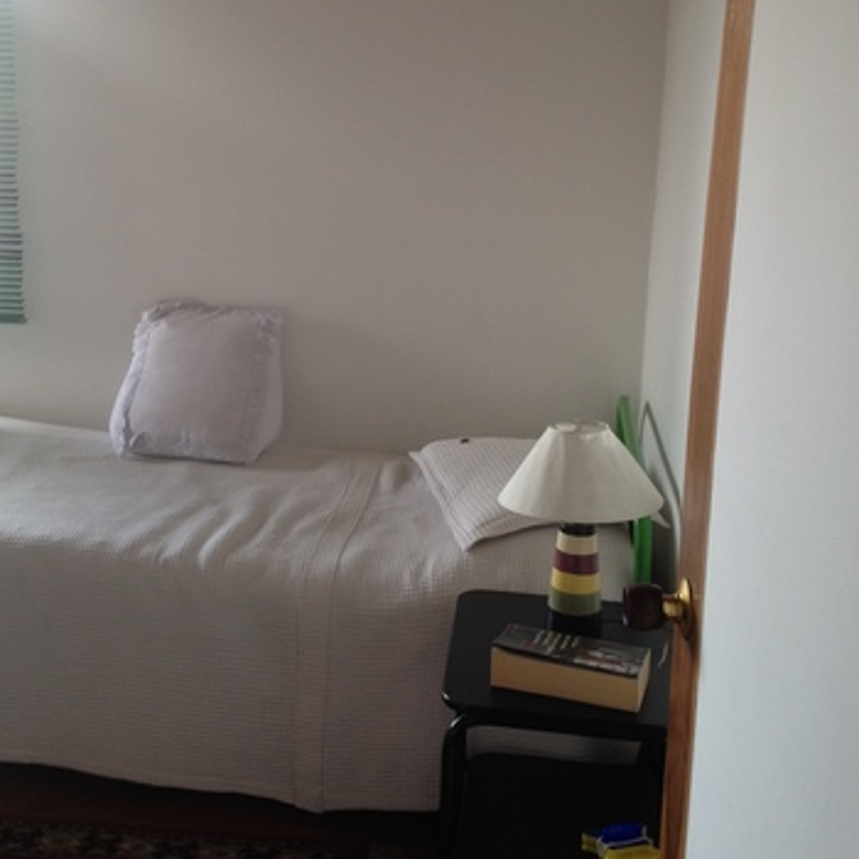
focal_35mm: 50
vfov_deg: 33.9
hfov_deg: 33.9
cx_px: 353
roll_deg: +0.1
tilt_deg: -9.8
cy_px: 339
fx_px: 1404
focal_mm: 4.12
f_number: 2.4
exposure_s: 1/40
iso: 64
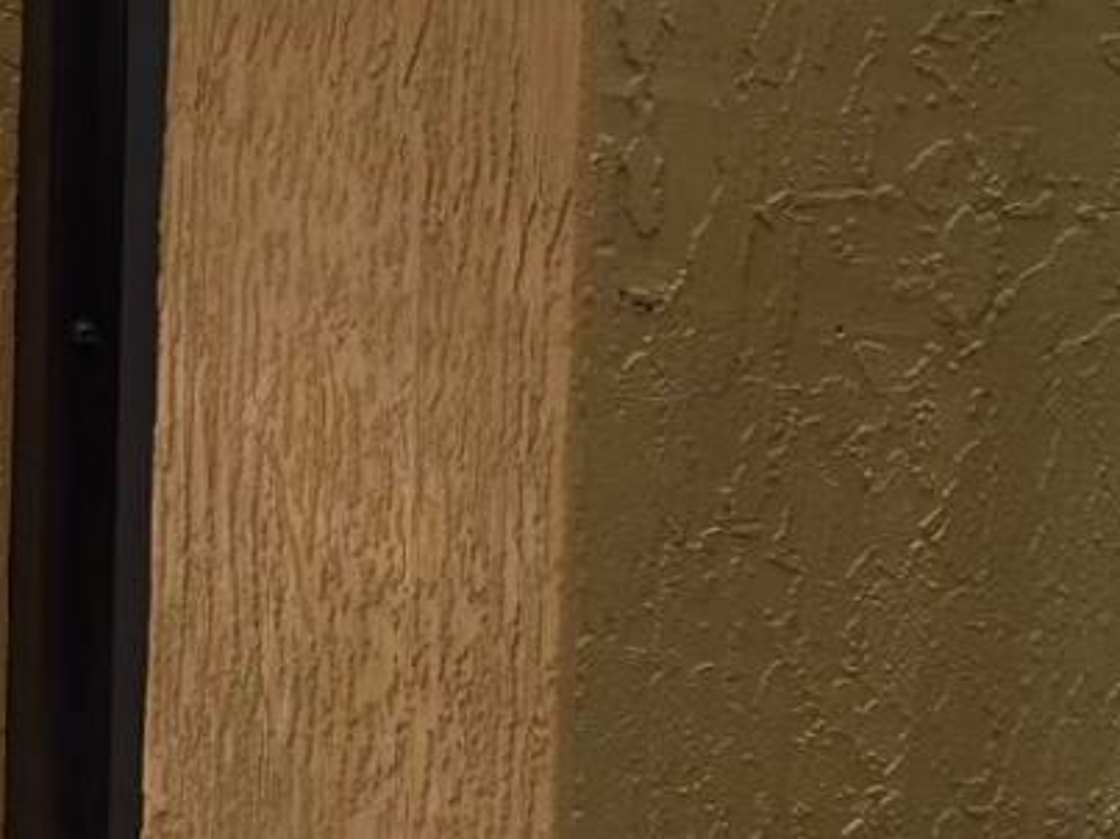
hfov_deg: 9.3
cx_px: -1737
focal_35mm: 186
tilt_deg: -4.8
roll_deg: +0.2
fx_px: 6016
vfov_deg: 7.8
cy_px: -600
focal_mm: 5.96
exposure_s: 1/1499
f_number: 1.6
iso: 50
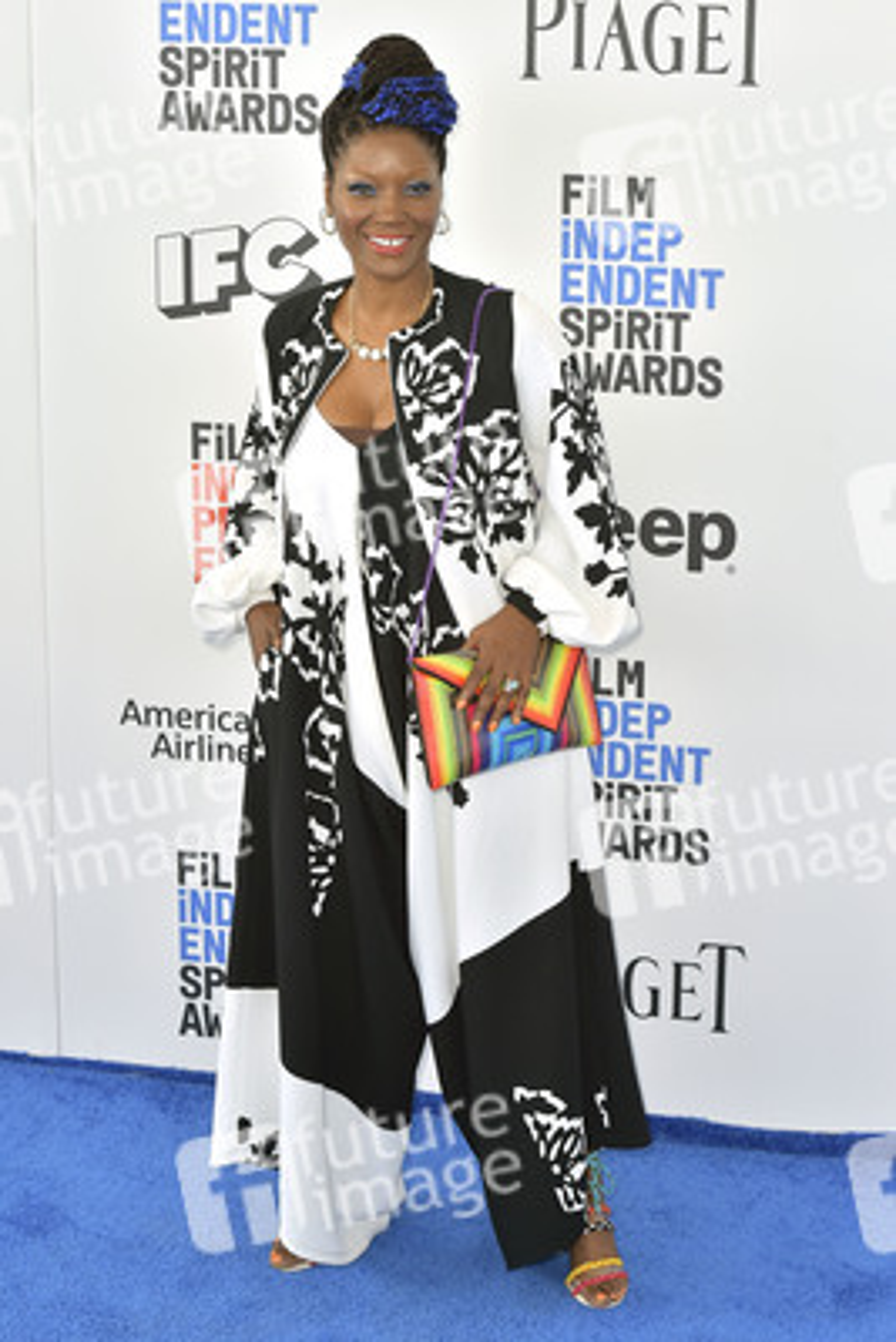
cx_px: 448
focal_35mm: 70
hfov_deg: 19.5
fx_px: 2611
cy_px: 671
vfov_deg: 28.8
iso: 500
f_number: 6.3
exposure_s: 1/320
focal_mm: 70
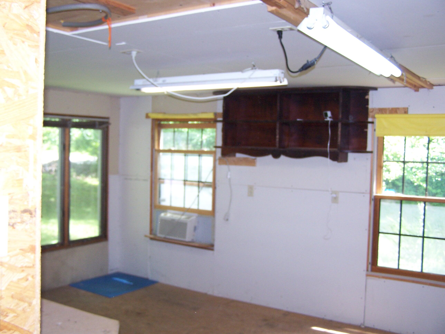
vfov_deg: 37.7
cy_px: 167
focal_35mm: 38
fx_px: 489
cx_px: 222
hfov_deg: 49.0
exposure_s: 1/60
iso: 140
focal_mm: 6.3
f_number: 2.8
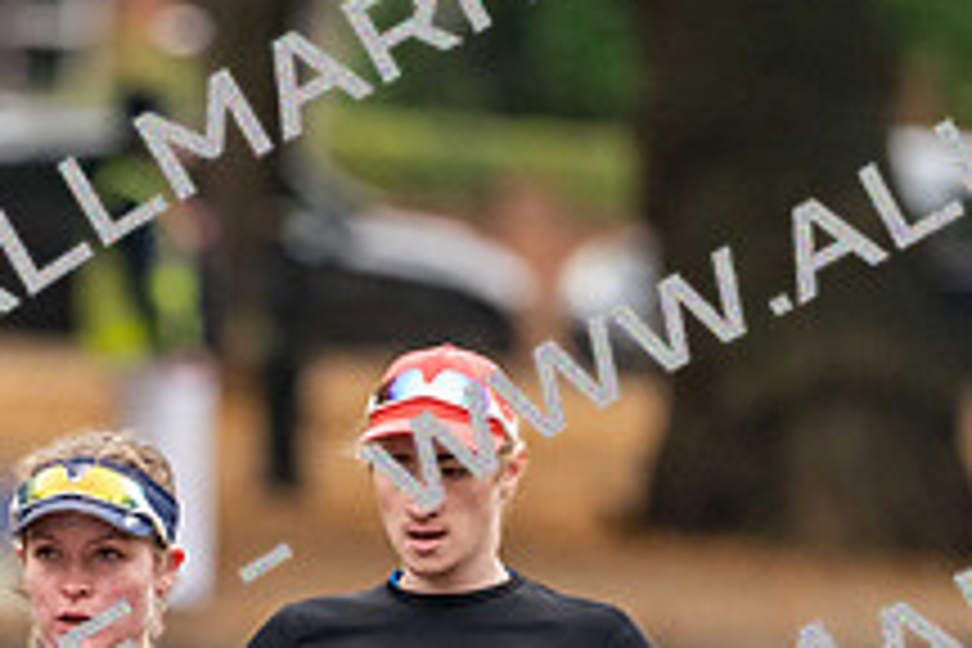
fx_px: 28969
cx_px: 36
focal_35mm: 1073
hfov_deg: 1.9
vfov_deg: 1.3
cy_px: 587
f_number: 4.5
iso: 3600
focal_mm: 400
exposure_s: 1/2500
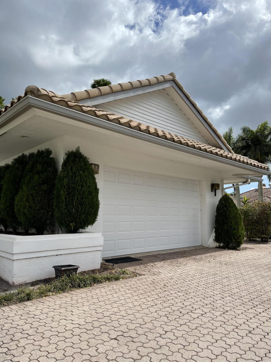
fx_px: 271
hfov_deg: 53.1
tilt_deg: +6.7
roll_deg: -0.4
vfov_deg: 67.3
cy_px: 181
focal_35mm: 26
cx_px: 136
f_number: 1.6
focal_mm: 5.1
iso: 32
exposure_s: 1/6250
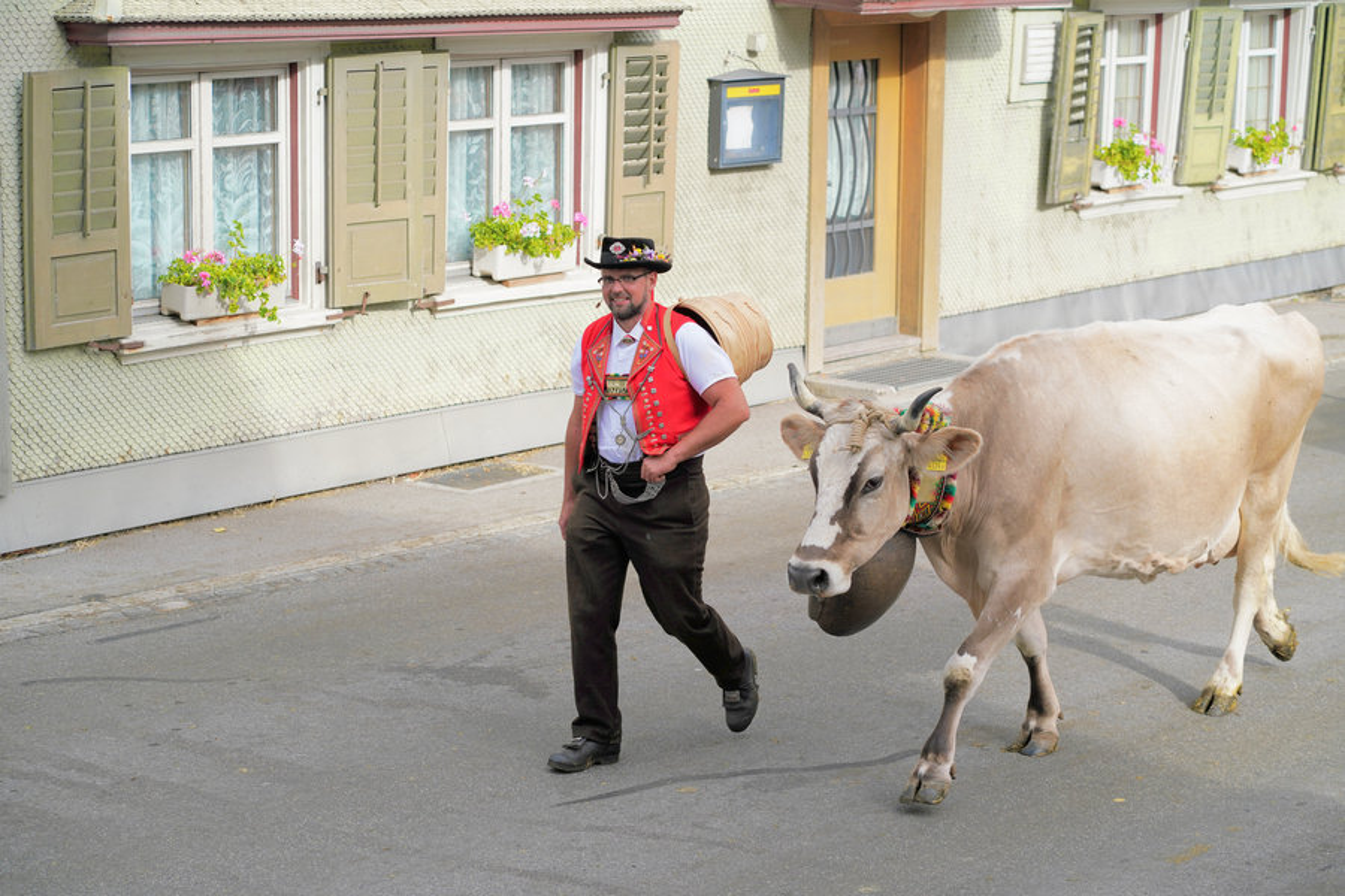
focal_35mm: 85
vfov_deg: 16.1
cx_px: 672
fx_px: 3175
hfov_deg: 23.9
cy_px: 448
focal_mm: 85
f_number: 5
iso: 250
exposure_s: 1/1000
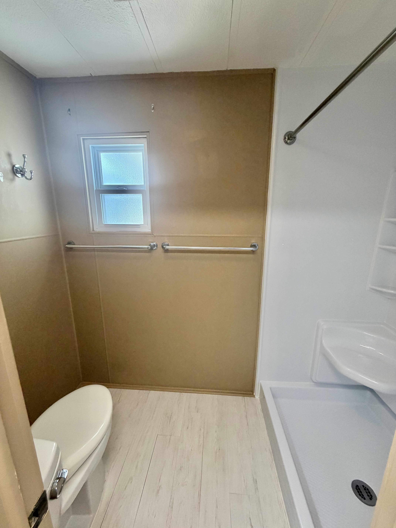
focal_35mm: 14
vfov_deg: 102.1
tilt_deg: -13.1
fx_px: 214
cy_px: 264
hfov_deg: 85.7
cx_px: 198
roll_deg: -0.1
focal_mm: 2.22
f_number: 2.2
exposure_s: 1/120
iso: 320
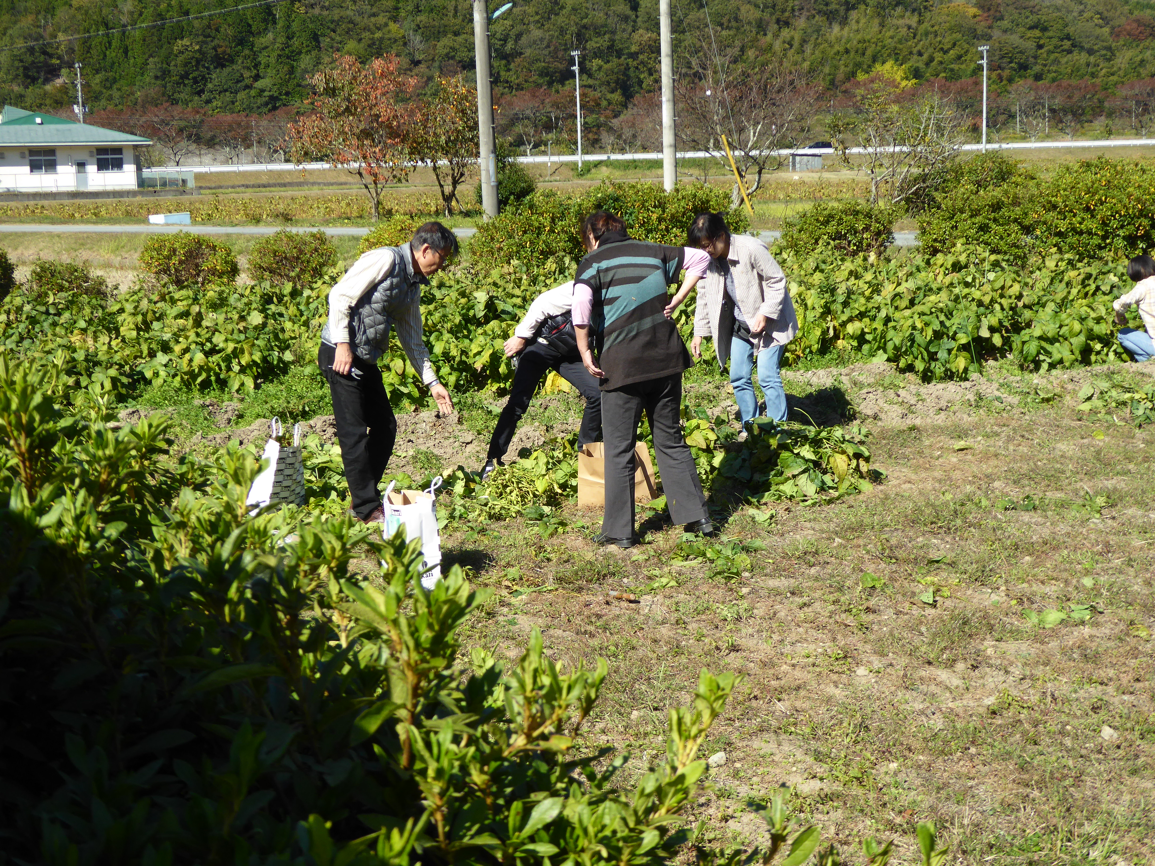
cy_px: 433
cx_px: 578
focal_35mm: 53
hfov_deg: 36.2
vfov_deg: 27.5
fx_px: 1768
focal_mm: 9
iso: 100
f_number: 4.1
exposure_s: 1/500
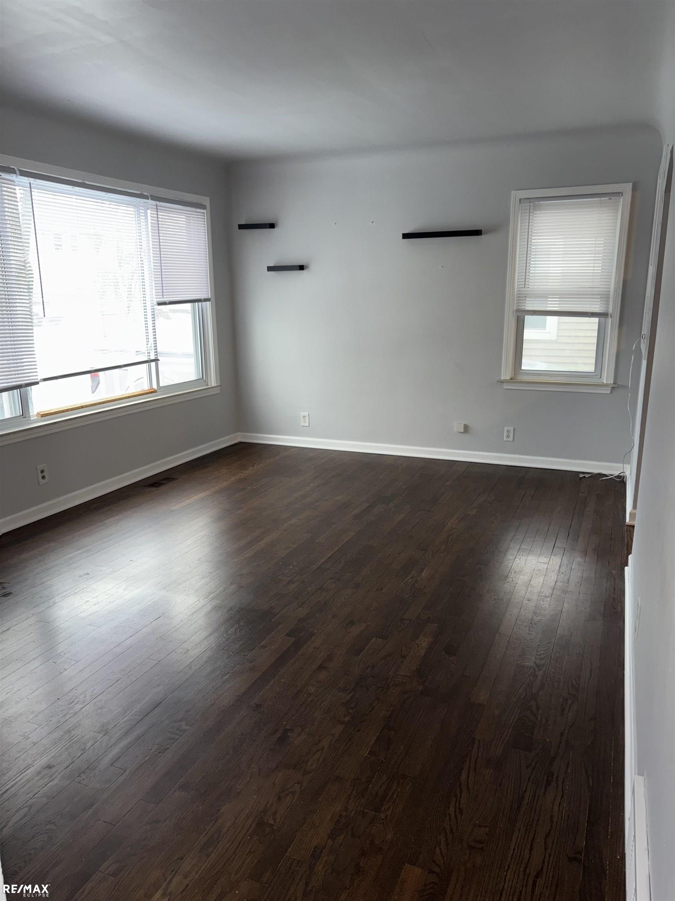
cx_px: 338
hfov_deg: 53.1
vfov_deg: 67.3
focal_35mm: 26
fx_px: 676
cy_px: 450
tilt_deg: -13.0
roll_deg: +0.1
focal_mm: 5.96
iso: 100
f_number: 1.6
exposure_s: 1/15
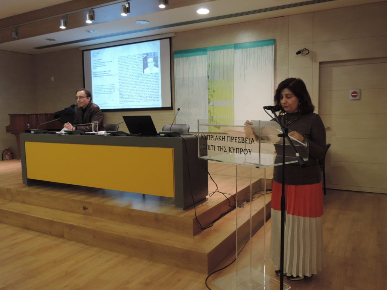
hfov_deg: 60.0
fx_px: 335
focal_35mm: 30
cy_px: 145
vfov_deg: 46.8
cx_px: 194
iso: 360
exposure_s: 1/30
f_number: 3.1
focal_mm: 5.3
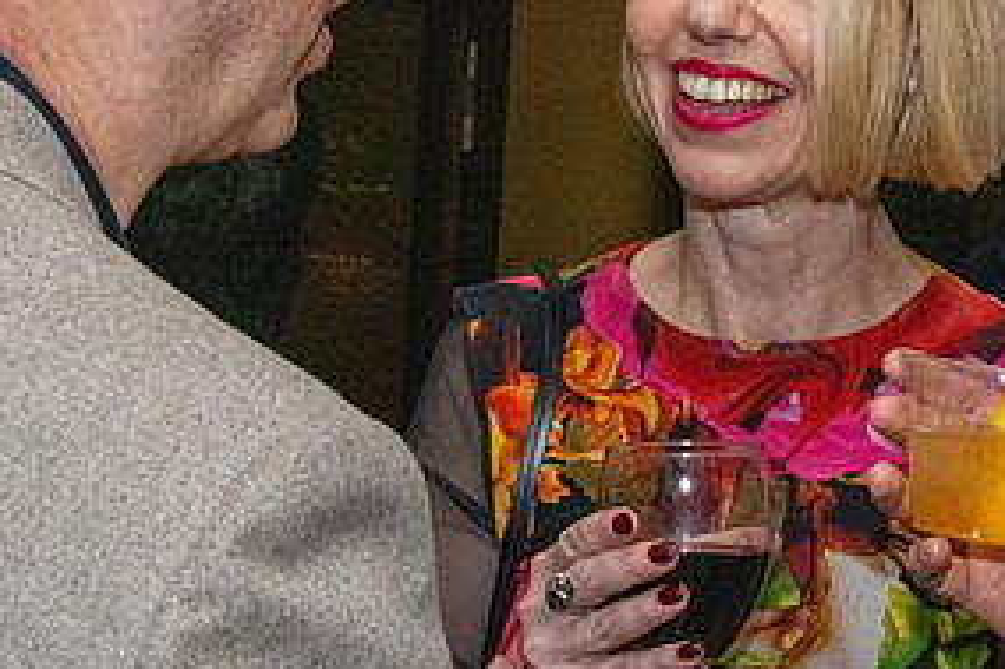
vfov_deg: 10.1
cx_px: 796
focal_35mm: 135
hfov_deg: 15.1
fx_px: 3766
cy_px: 147
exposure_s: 1/250
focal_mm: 44
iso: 5000
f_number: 14
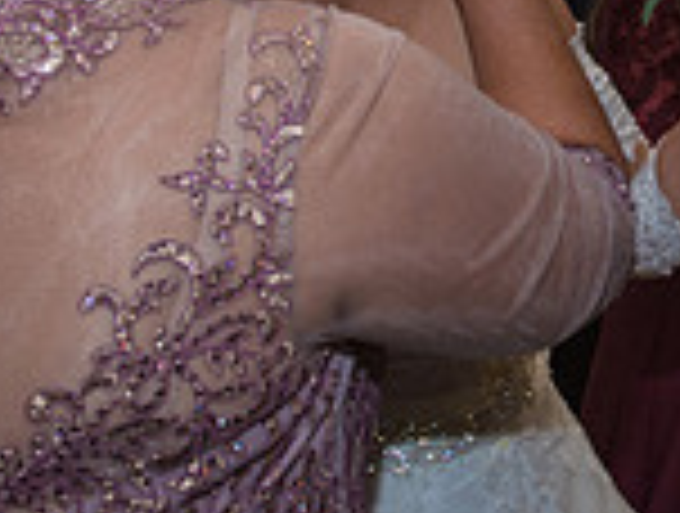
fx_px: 1378
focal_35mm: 70
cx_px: 698
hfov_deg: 26.1
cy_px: -56
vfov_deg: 20.1
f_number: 3.5
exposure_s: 1/100
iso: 1600
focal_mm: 19
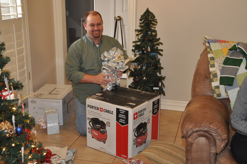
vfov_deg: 25.9
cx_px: 126
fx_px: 356
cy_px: 80
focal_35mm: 52
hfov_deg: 38.2
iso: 800
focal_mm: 34
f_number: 4.2
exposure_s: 1/60
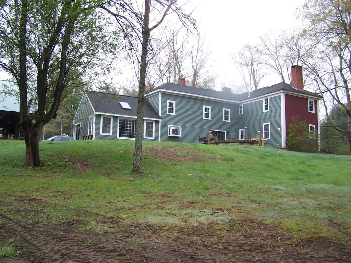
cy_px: 132
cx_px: 176
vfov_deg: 37.7
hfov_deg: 49.0
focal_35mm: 38
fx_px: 385
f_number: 2.8
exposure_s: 1/125
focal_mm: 6.3
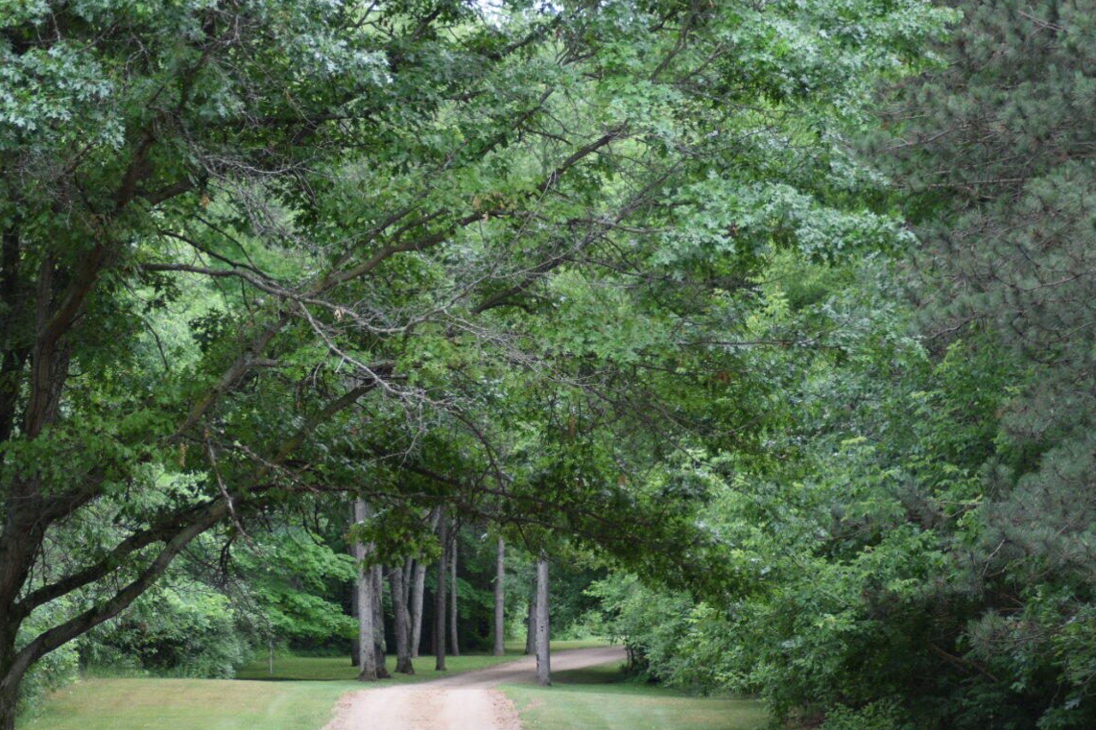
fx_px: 4535
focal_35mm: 149
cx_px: 496
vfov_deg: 9.2
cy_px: 514
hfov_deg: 13.8
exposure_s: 1/320
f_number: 4.5
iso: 400
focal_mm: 70
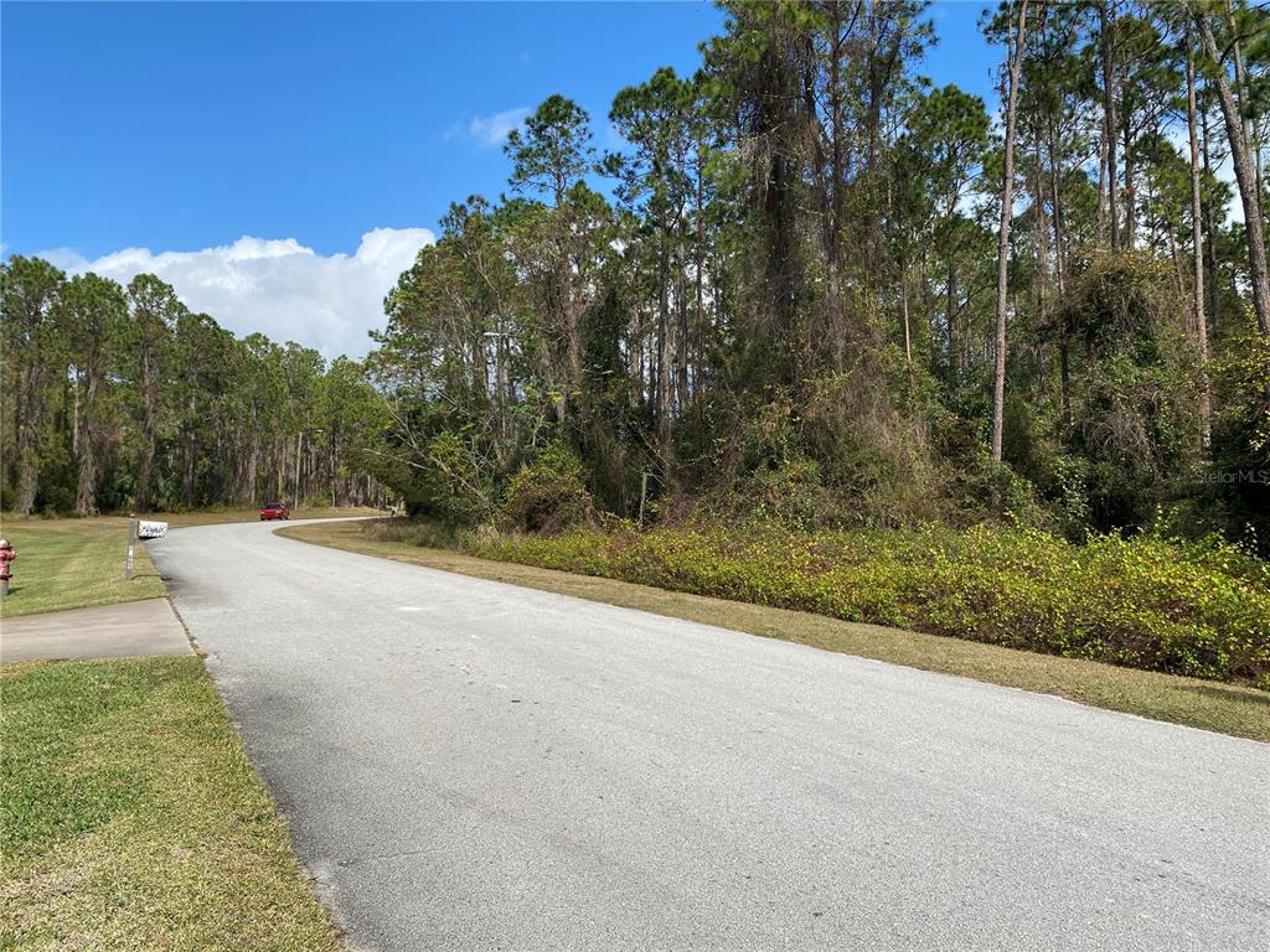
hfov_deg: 67.3
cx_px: 635
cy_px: 476
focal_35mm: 26
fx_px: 954
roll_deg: +0.2
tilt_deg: +1.7
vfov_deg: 53.1
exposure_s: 1/2222
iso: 32
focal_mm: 4.25
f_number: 1.8
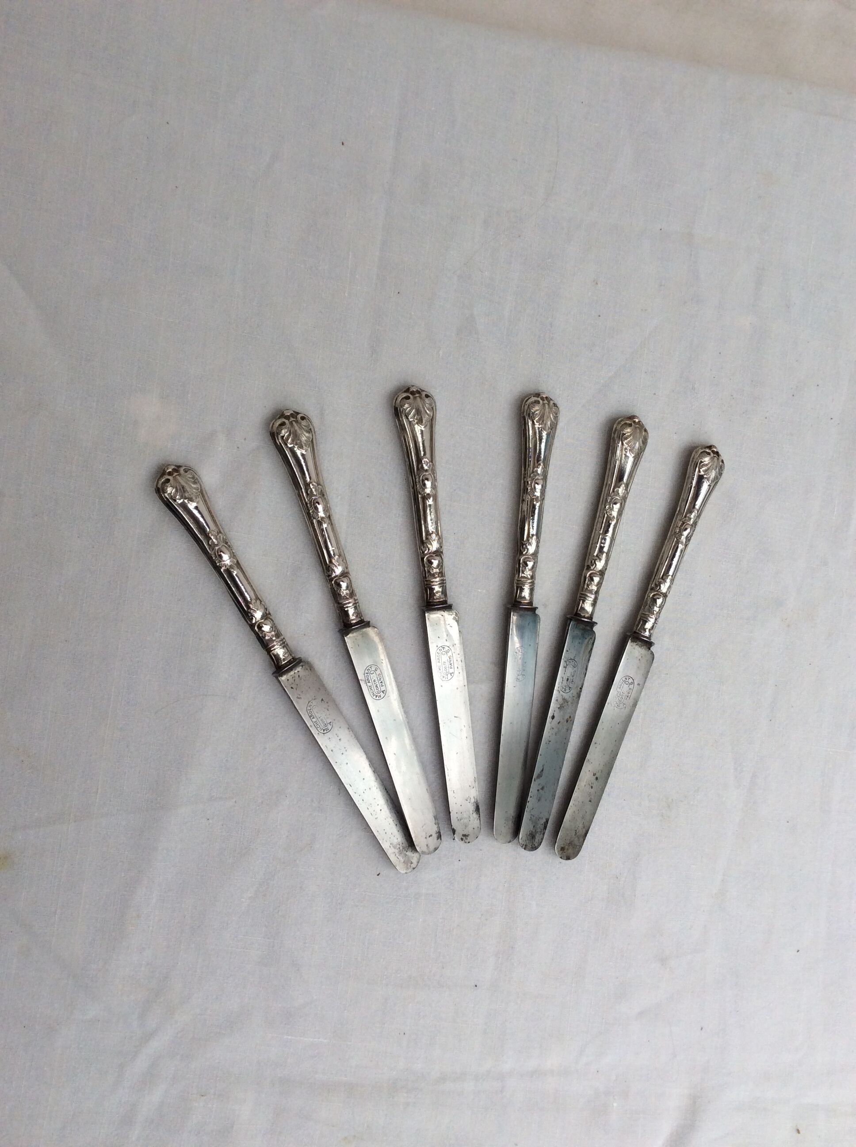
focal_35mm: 32
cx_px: 428
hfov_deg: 44.1
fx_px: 1058
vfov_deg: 56.9
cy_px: 574
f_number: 2.4
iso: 32
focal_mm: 3.3
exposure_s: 1/100
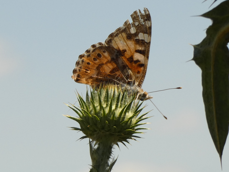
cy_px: 86
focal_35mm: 200
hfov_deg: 9.9
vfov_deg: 7.4
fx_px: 1323
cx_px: 114
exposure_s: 1/200
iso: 80
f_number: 5.5
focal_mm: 35.8
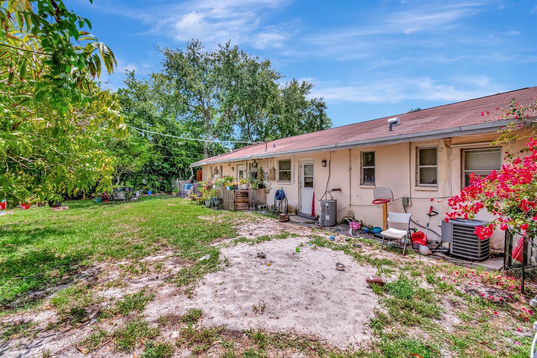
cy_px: 179
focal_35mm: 15
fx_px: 224
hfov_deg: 100.4
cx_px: 268
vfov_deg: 77.3
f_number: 8
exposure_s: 1/5000
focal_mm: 10
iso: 1100
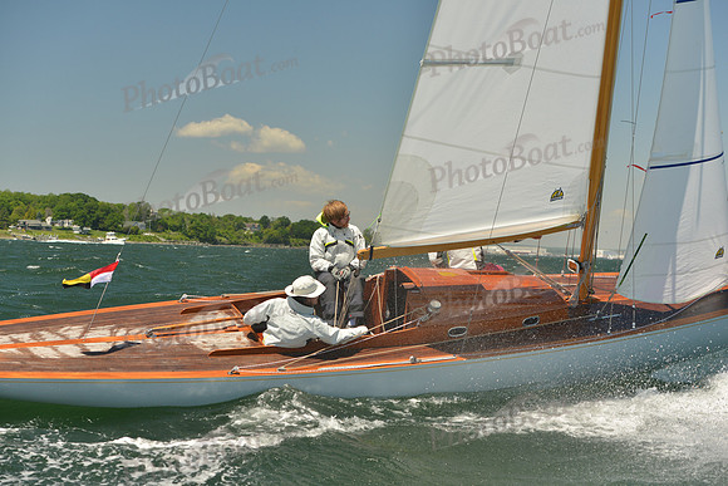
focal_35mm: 70
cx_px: 364
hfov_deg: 28.8
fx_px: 1416
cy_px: 243
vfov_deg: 19.5
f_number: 5
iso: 400
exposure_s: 1/800
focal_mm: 70
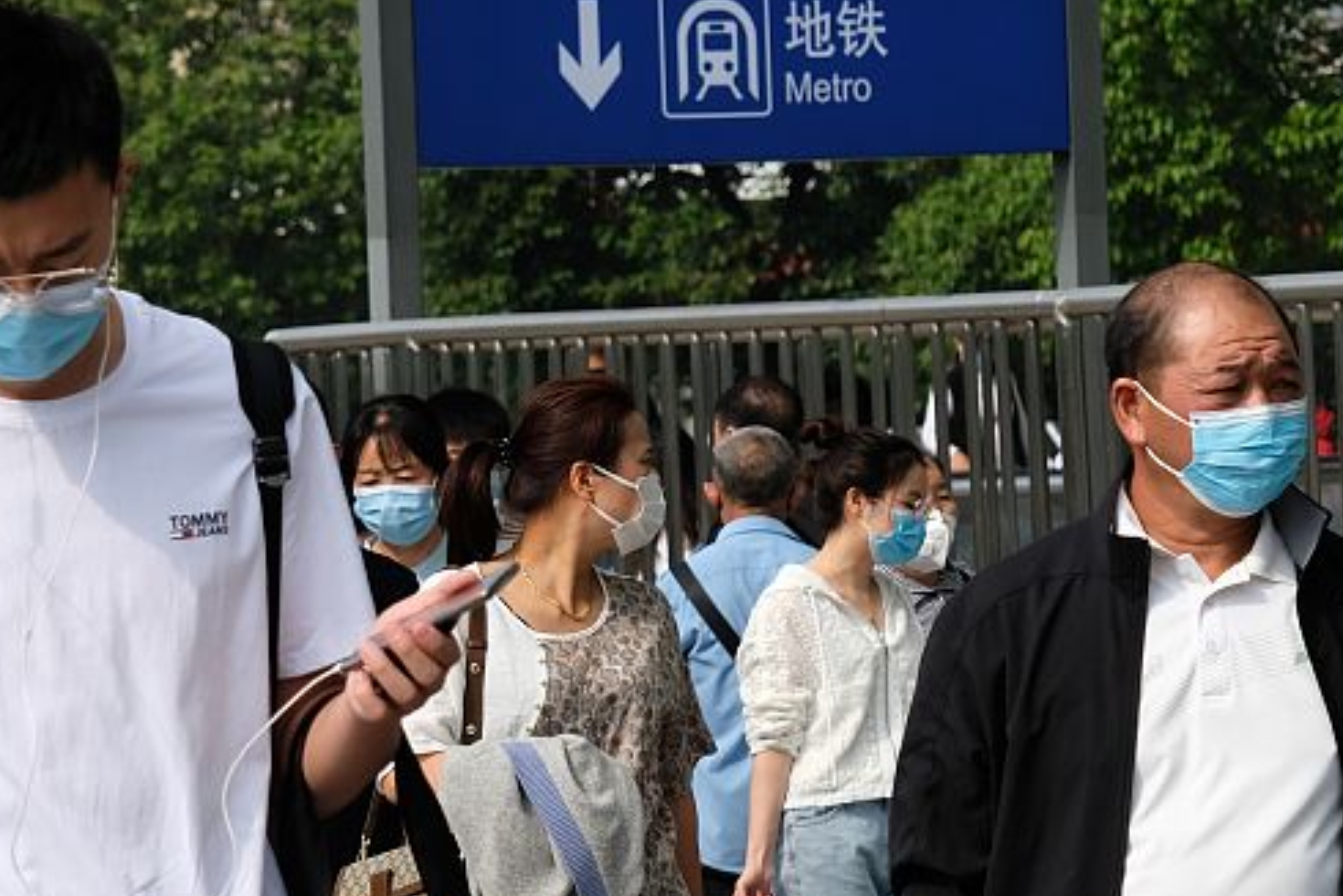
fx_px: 10970
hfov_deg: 7.0
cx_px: 778
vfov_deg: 4.7
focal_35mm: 294
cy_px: 236
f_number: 6.4
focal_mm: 80
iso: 200
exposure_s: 1/500
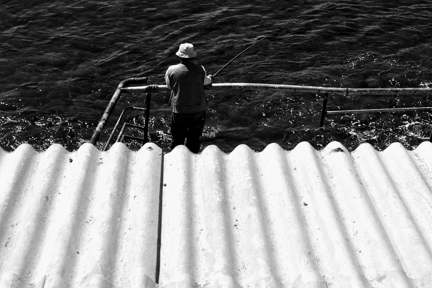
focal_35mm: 75
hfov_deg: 27.0
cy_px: 144
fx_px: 900
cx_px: 216
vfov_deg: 18.2
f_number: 6.3
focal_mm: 50
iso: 100
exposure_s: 1/640
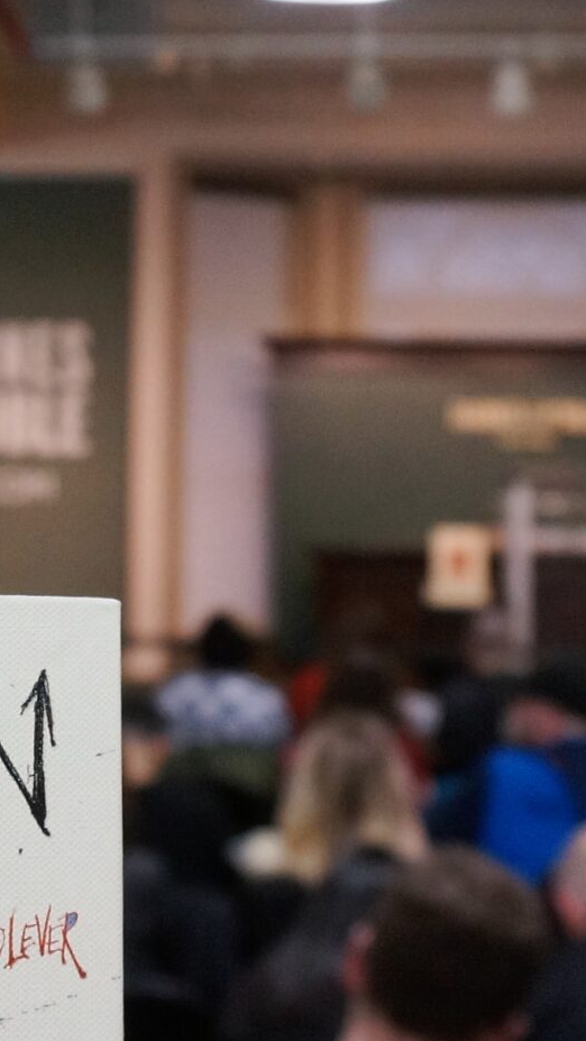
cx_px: 34
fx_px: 2153
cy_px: 214
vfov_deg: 26.7
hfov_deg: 15.3
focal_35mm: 78
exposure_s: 1/160
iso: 640
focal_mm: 16
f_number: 4
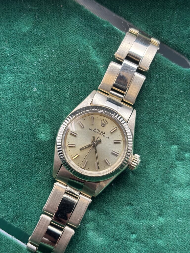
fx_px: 381
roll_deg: +0.6
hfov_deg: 28.0
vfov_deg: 36.8
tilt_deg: -31.5
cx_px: 95
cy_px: 126
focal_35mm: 52
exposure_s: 1/60
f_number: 1.6
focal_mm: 5.96
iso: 80
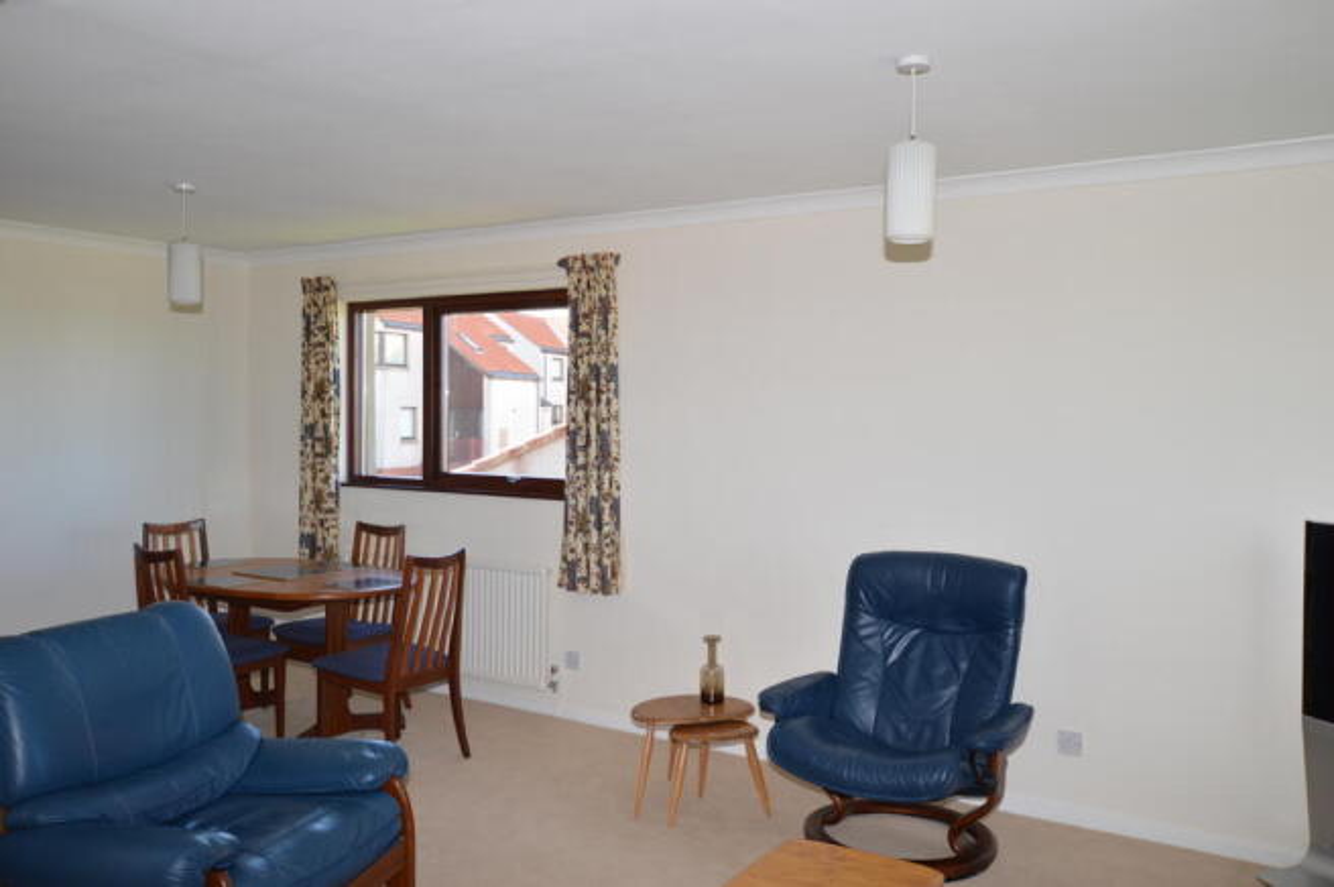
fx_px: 1111
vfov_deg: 43.5
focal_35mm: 30
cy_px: 444
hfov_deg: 62.0
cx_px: 667
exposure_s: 1/60
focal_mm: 20
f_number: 4
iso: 100
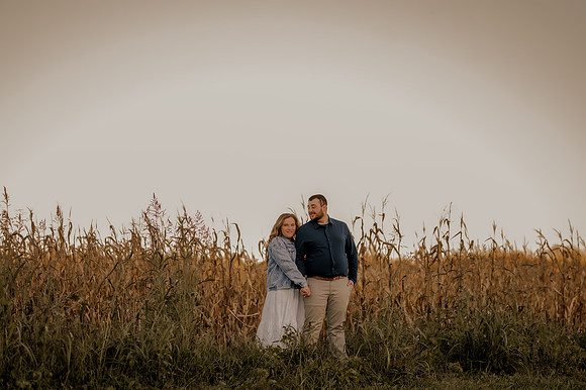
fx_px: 1383
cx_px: 293
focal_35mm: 85
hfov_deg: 23.9
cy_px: 195
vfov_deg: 16.1
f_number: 1.4
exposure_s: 1/320
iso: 50
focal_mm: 85
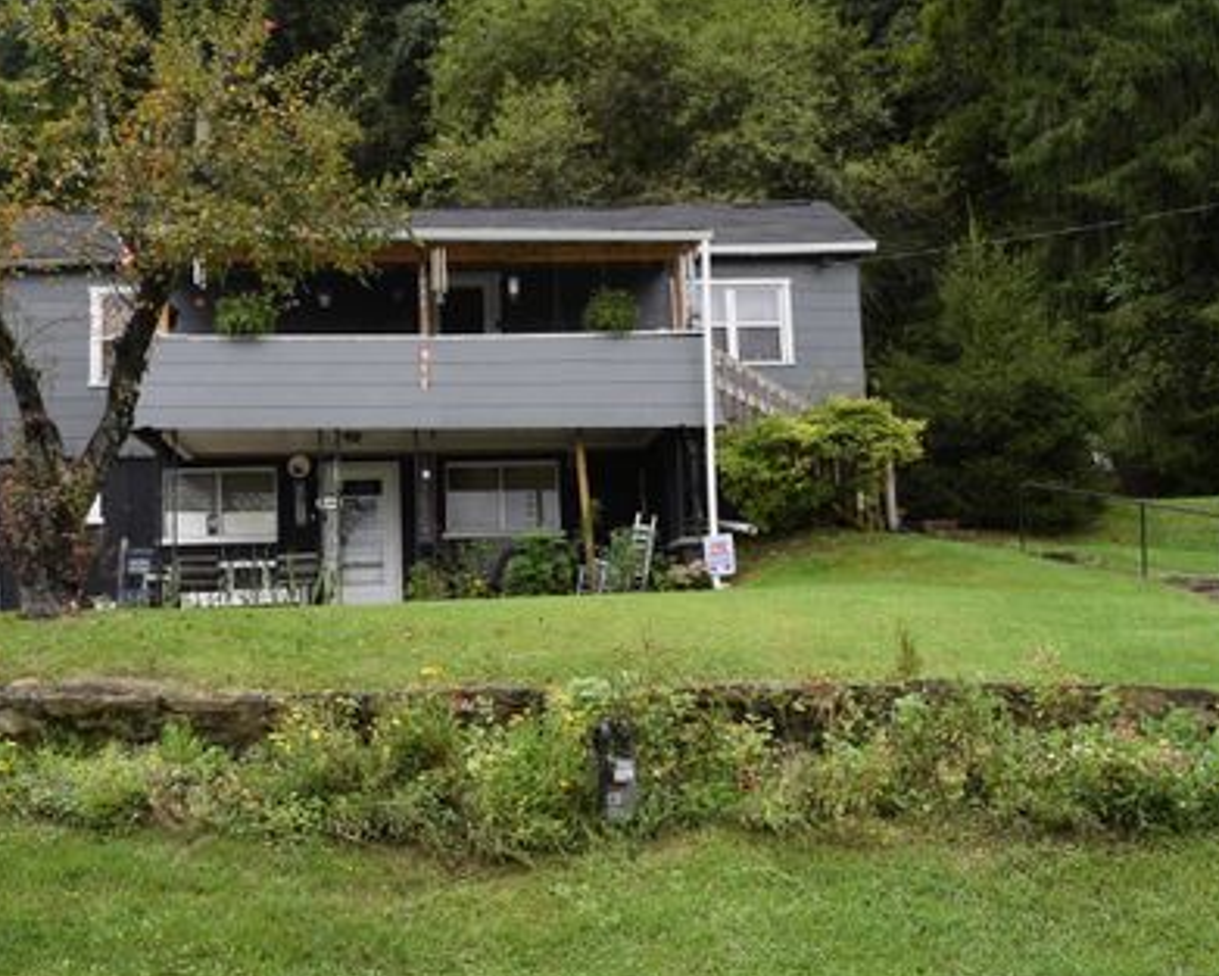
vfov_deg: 41.2
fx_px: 1299
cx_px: 493
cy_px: 515
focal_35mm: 36
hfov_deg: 50.0
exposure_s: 1/250
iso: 220
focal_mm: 20
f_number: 8
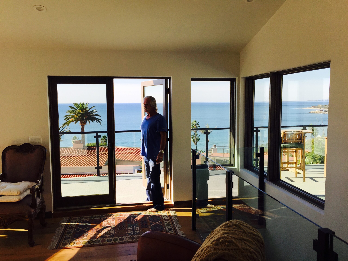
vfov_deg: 48.2
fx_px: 292
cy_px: 130
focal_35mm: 29
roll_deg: -0.1
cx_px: 174
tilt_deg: -5.6
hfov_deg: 61.7
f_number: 2.2
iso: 32
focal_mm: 4.15
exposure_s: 1/1014
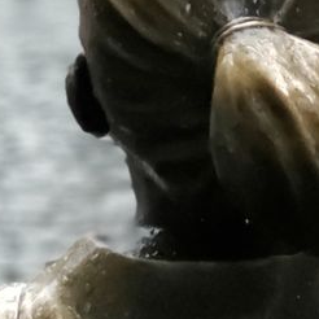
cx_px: -6
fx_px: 2335
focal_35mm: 224
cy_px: -3
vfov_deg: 7.8
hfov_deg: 7.8
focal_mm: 6
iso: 1600
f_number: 2.4
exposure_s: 1/30
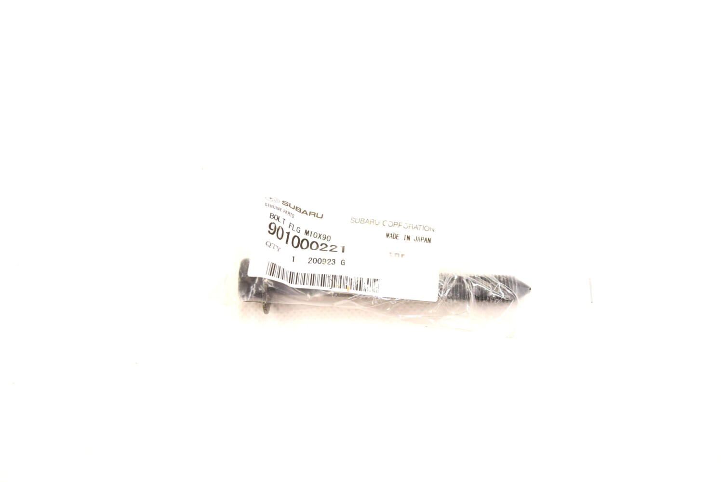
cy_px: 241
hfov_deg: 49.5
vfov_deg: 34.3
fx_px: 782
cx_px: 360
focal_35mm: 39
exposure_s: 1/160
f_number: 6.3
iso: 400
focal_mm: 26
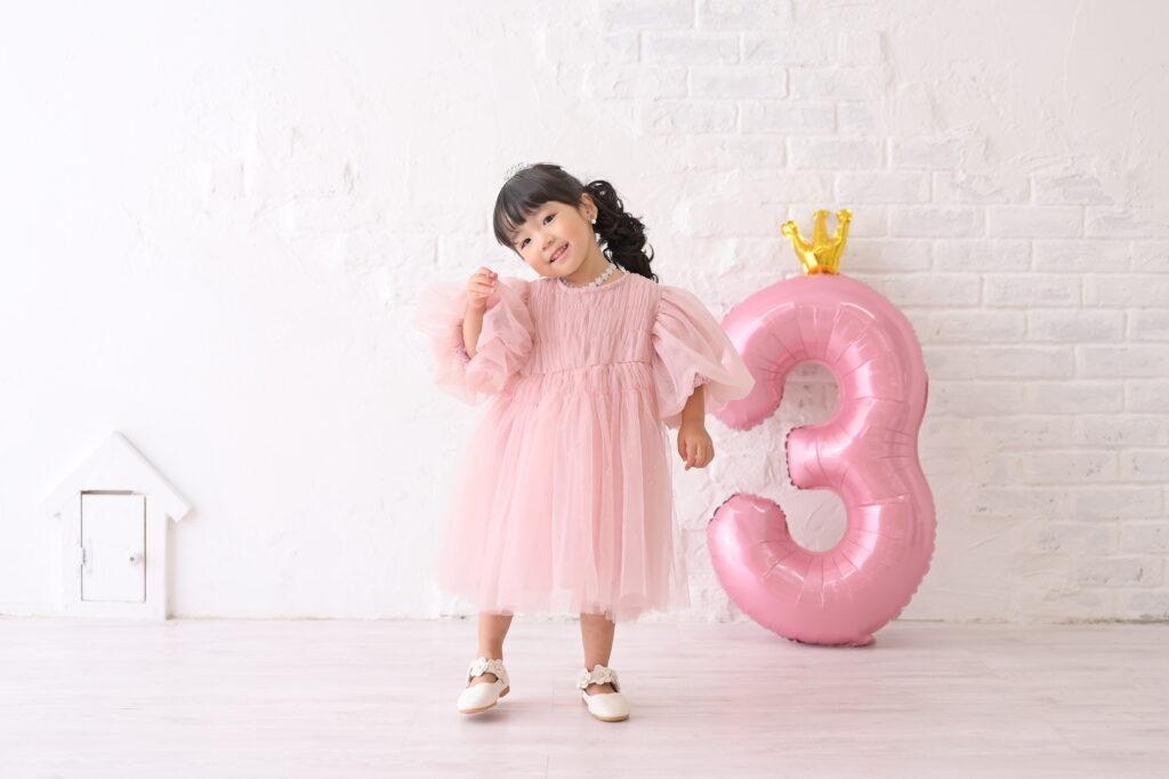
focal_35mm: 50
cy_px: 390
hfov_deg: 39.6
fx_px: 1623
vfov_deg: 27.0
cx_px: 584
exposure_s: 1/160
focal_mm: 50
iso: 125
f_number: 2.8
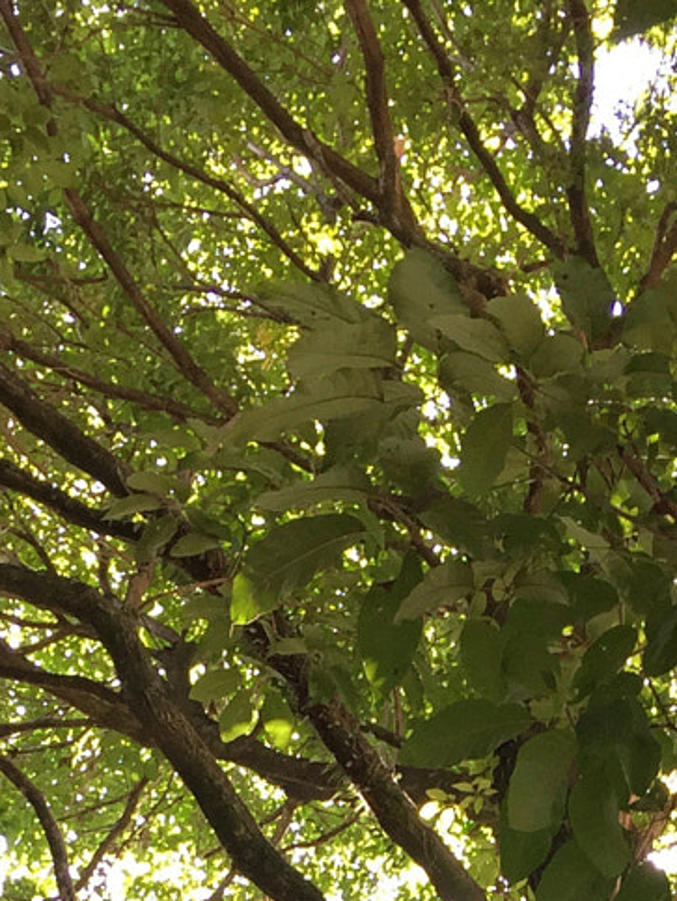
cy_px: 1371
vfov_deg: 18.1
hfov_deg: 15.4
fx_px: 2500
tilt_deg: +50.7
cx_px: 485
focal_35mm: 96
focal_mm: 4.15
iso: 40
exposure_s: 1/60
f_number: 2.2
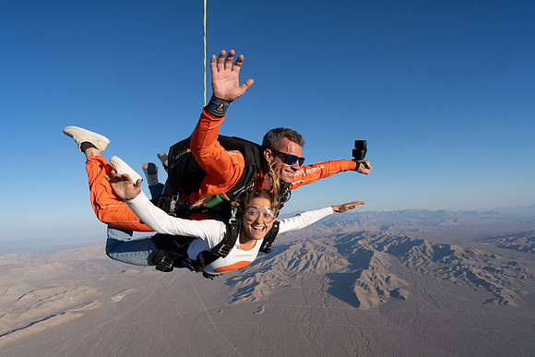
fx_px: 357
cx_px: 268
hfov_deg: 73.7
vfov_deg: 53.2
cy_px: 178
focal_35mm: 24
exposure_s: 1/2000
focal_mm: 24
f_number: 9
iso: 800
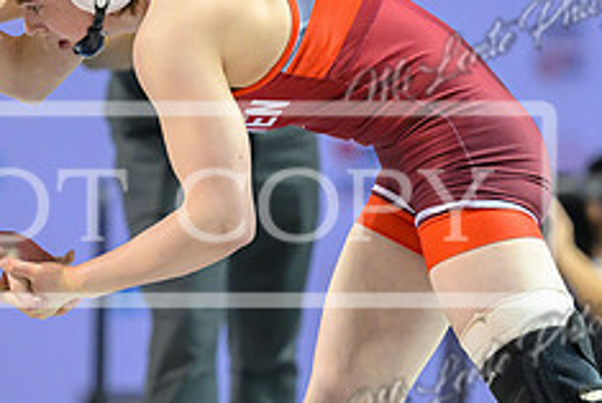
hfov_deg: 5.3
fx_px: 6475
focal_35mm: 387
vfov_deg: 3.6
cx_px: 140
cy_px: 217
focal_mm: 140
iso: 5000
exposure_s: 1/800
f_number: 2.8
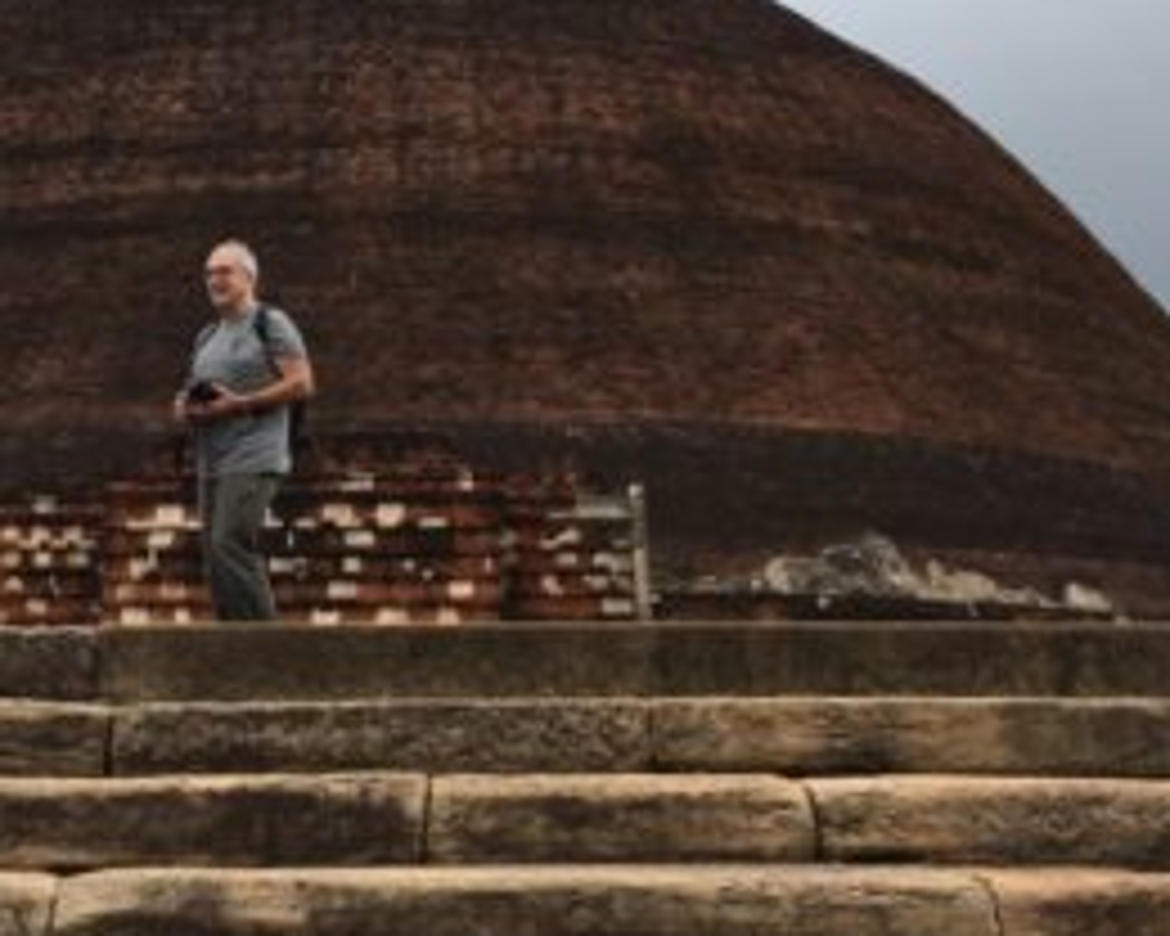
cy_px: 225
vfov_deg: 30.3
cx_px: 360
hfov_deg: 37.5
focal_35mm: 49
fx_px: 1697
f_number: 2.2
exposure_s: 1/1099
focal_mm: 4.15
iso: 25
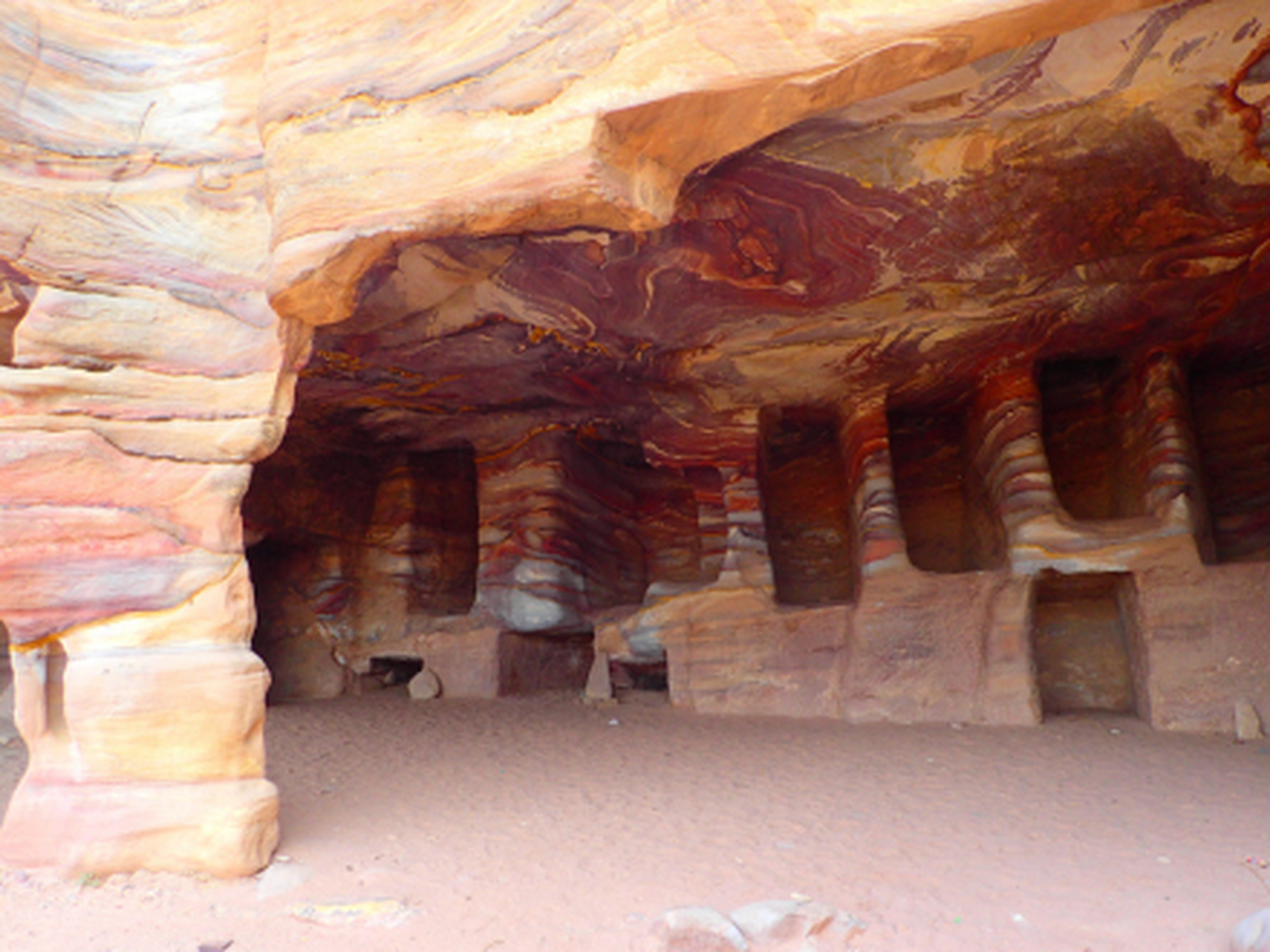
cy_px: 476
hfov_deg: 69.4
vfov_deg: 54.9
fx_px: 917
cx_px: 635
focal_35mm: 25
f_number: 2.8
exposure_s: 1/160
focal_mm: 4.5
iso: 100
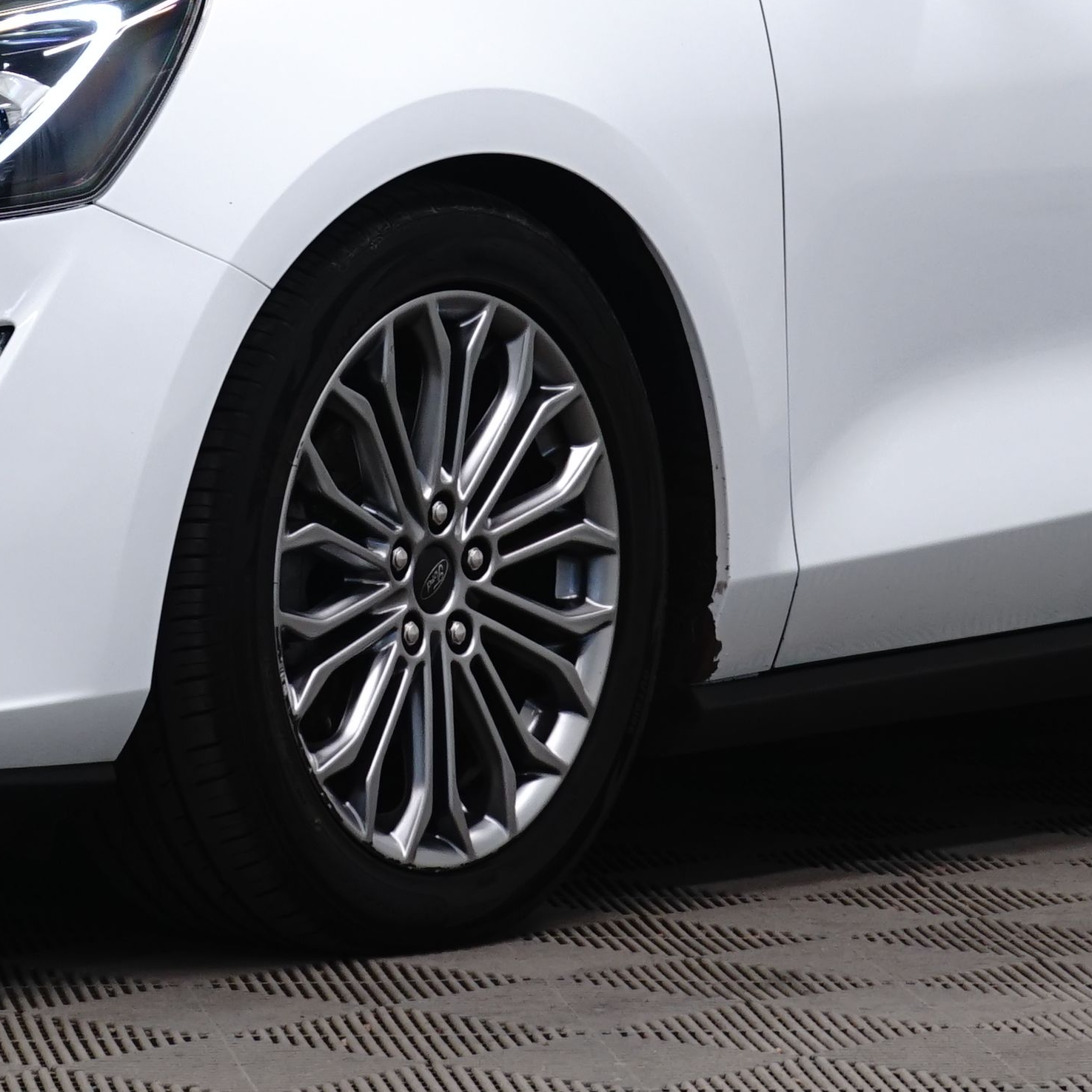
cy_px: -195
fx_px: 8637
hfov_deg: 7.2
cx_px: 353
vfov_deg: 7.2
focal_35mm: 242
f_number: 10
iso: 500
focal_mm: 70
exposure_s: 1/6
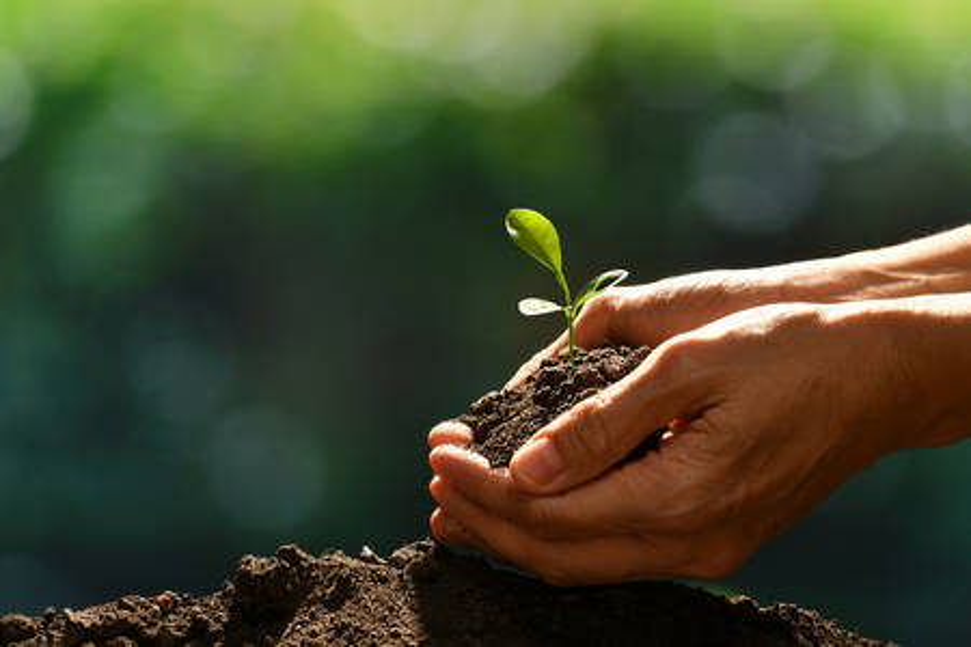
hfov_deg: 33.4
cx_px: 486
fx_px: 1618
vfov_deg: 22.6
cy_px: 324
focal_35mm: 60
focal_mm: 60
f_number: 16
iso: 200
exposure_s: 1/125
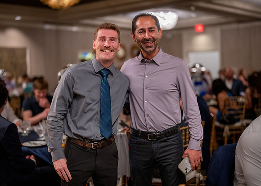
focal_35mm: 54
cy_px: 93
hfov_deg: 36.4
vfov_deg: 26.4
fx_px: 397
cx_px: 130
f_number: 1.2
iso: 1250
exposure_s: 1/320
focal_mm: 50
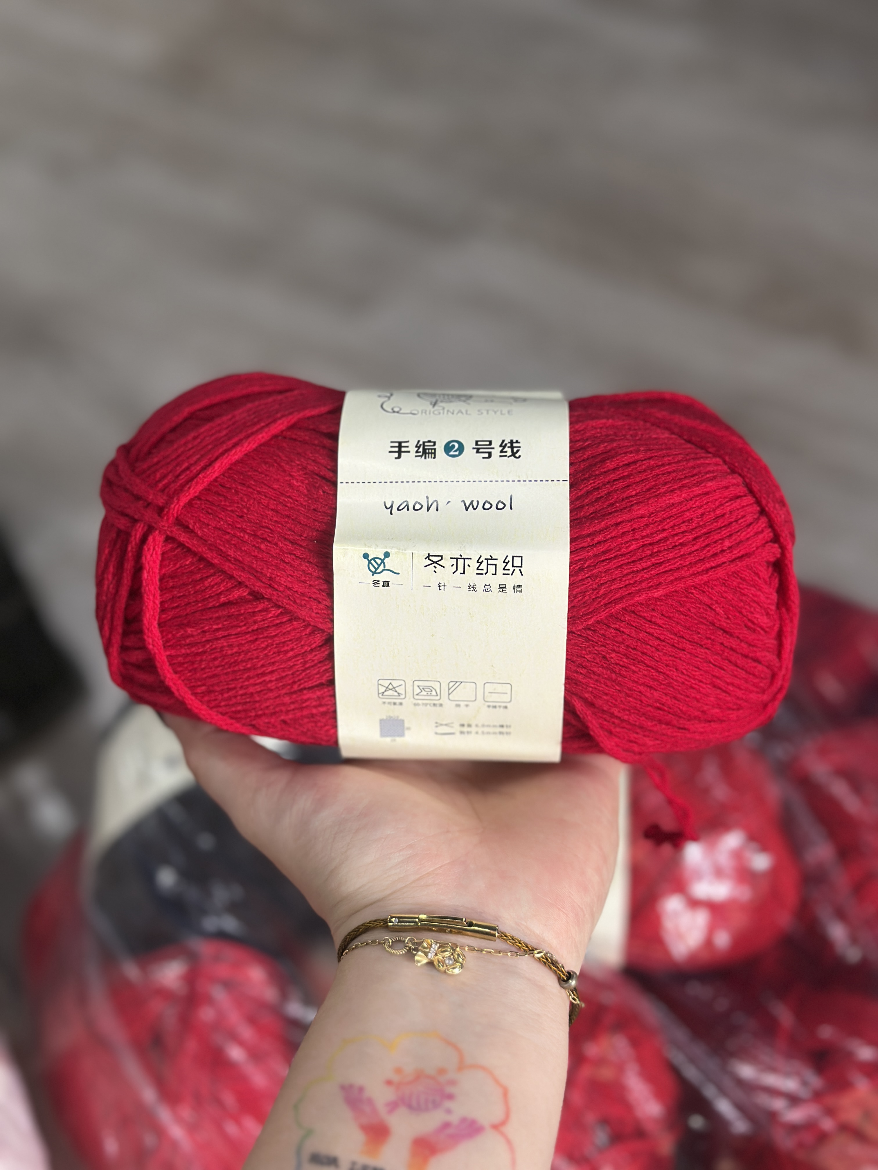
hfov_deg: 30.3
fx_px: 1623
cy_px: 585
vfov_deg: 39.7
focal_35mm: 48
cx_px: 439
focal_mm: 6.86
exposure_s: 1/69
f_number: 1.78
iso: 125
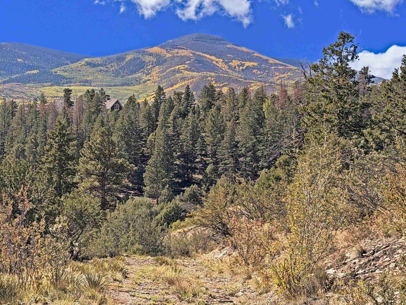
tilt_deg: -0.3
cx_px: 195
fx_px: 892
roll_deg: -2.4
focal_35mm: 76
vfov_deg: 19.4
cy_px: 159
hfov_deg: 25.7
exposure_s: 1/3534
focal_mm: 6.76
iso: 80
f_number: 1.78
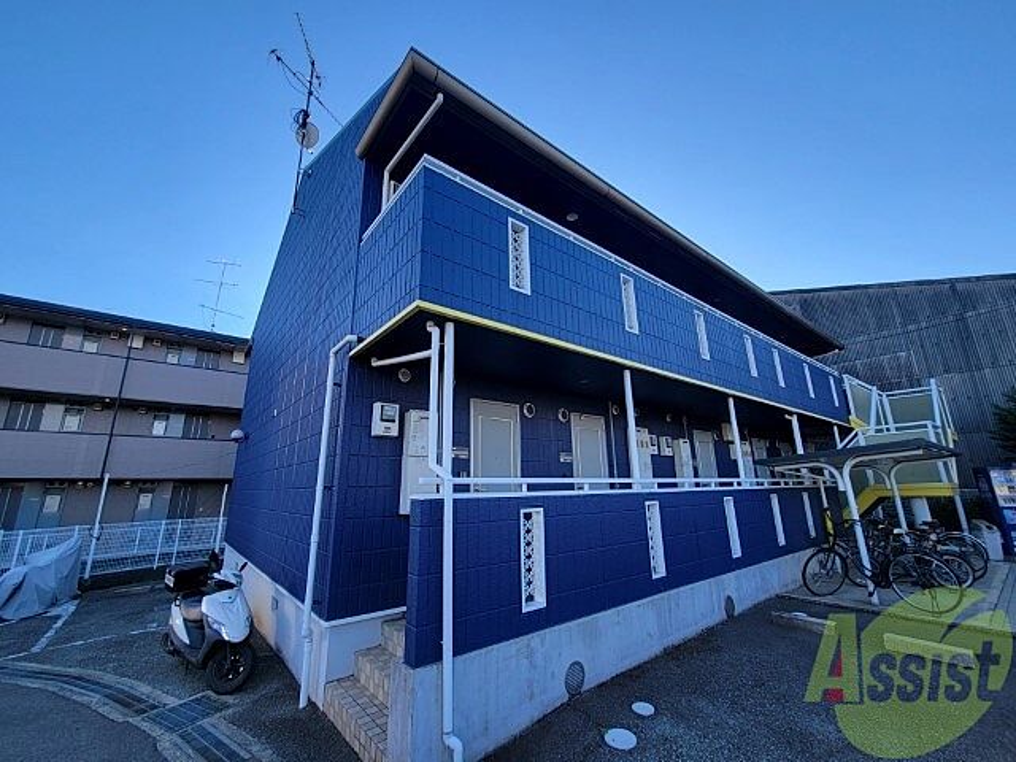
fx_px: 382
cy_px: 381
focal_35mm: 13
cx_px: 508
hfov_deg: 106.2
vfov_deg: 89.9
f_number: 2.2
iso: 50
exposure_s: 1/370
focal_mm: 2.2
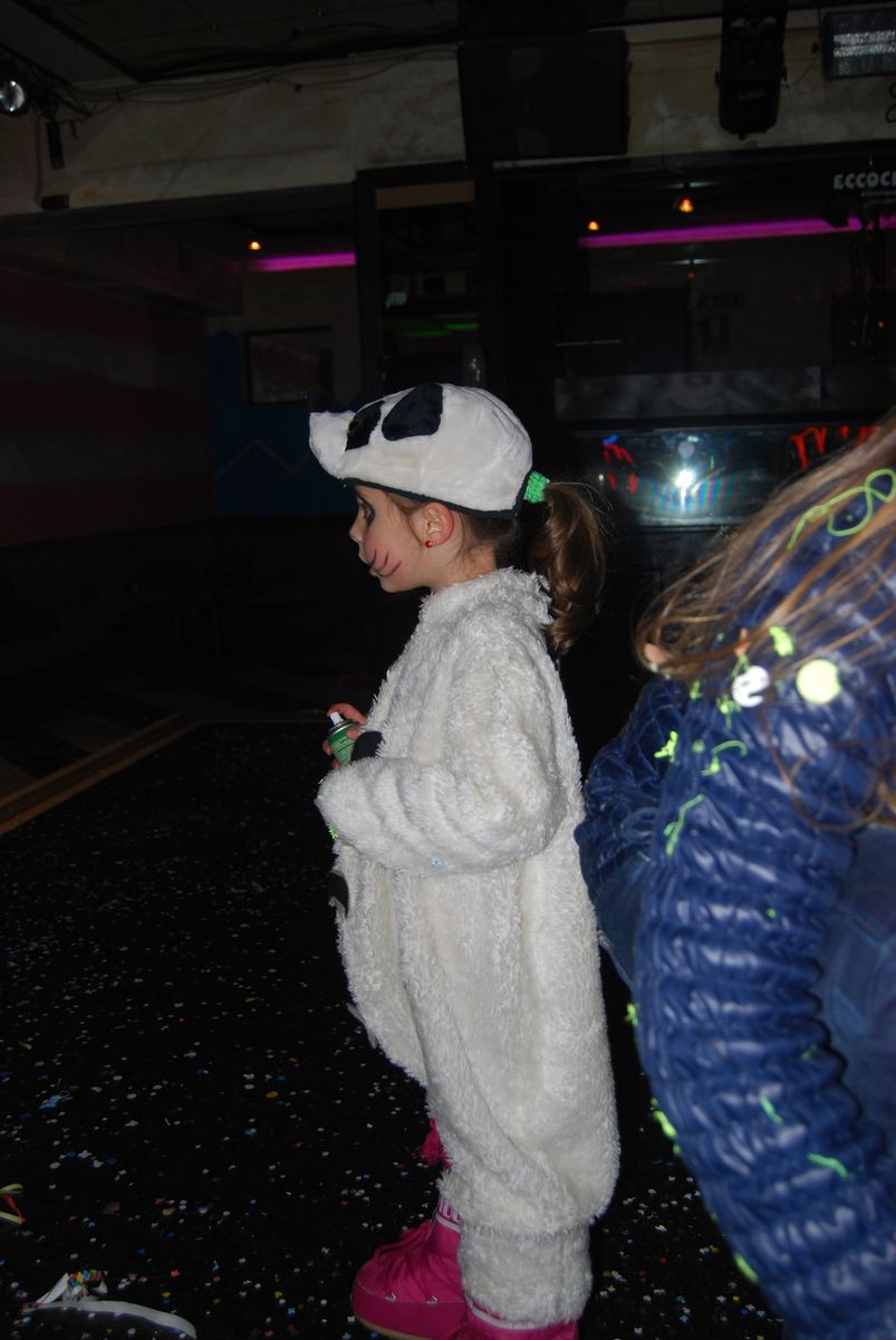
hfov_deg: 38.5
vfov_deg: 55.1
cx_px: 448
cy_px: 670
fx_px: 1285
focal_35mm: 34
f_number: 3.8
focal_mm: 23
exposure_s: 1/60
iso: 200
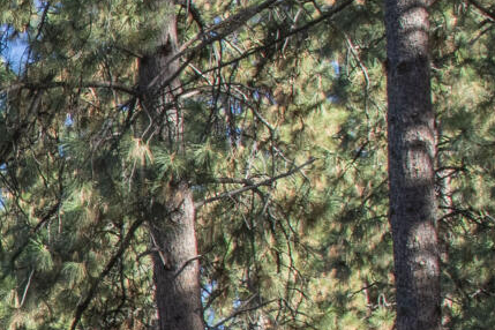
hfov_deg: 8.5
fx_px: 2984
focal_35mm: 217
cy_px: 492
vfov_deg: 6.3
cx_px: -789
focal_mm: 31
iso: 200
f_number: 11
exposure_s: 1/30
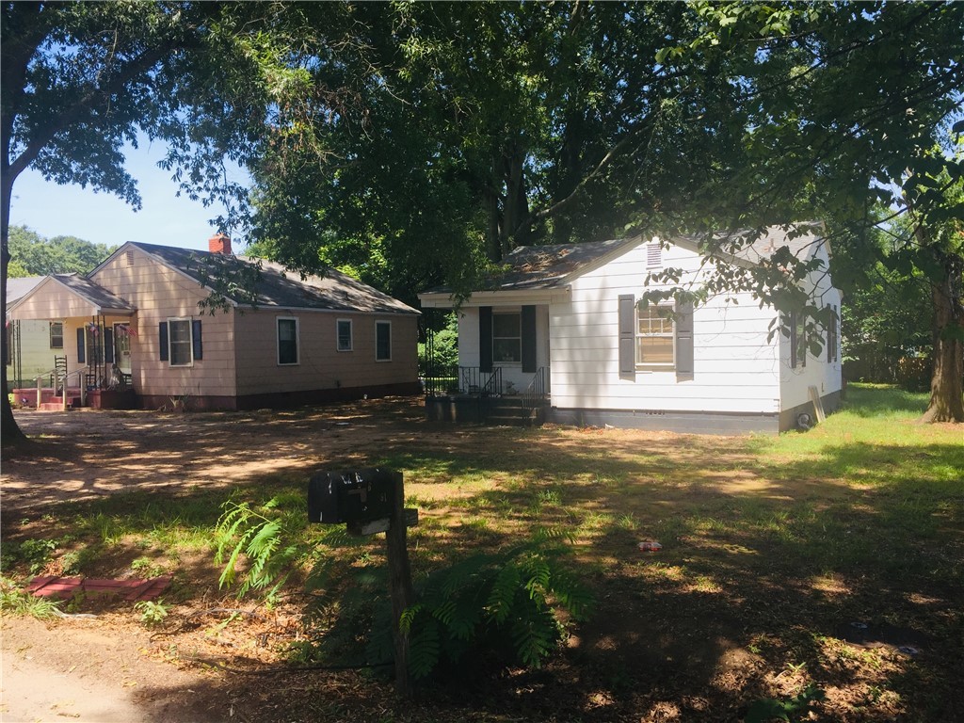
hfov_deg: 61.7
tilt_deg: -0.2
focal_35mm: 29
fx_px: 808
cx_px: 482
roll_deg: +0.1
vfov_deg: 48.2
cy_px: 362
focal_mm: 4.15
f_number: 2.2
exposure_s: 1/581
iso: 32
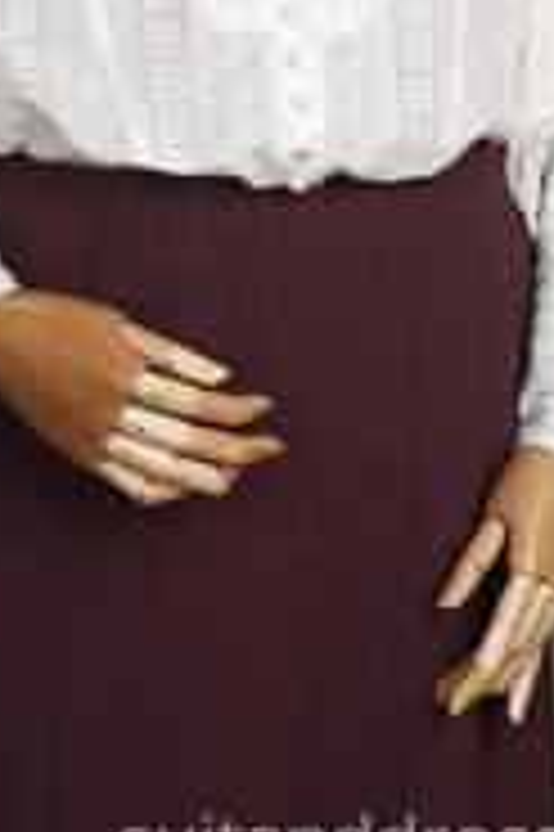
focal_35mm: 101
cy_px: 79
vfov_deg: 19.8
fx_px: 2336
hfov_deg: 13.5
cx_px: 223
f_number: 8
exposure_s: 1/40
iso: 320
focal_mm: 32
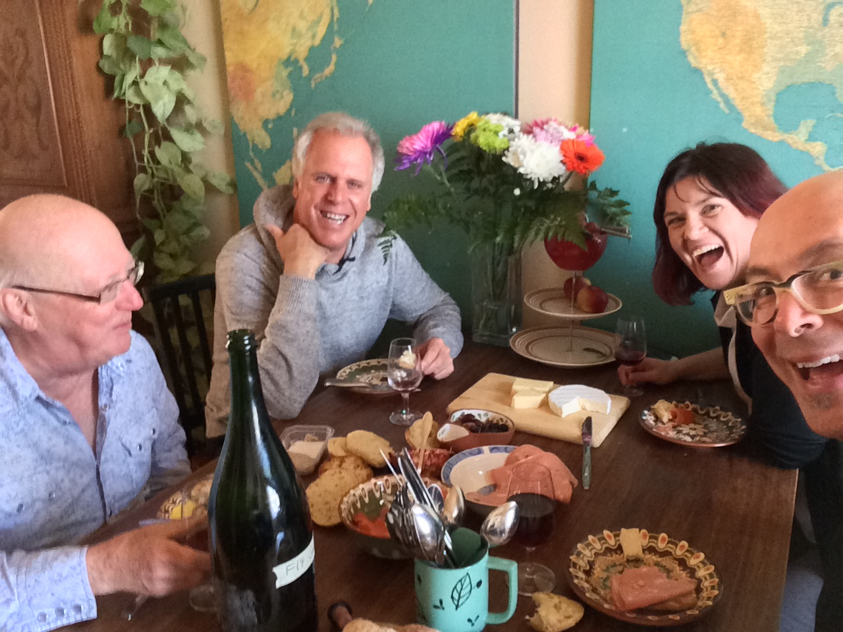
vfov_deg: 45.4
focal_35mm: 31
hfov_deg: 58.4
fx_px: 755
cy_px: 316
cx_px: 422
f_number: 2.4
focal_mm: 2.15
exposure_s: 1/24
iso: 400
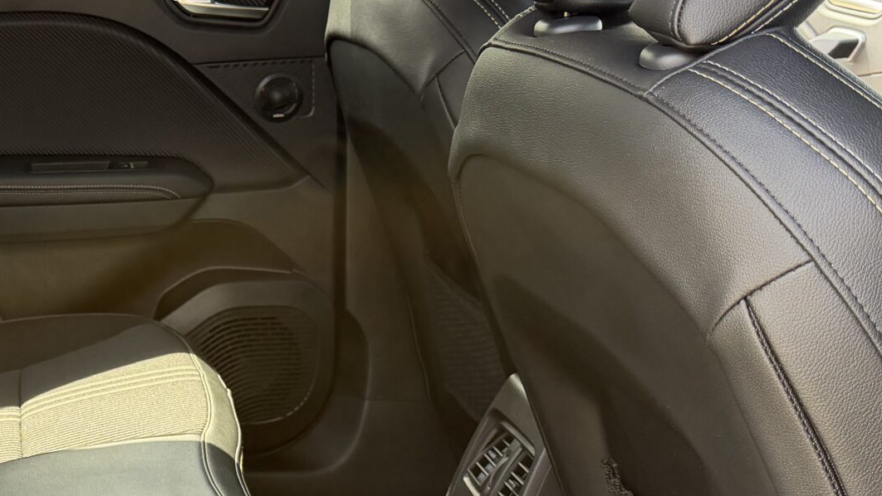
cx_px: 30
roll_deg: -2.0
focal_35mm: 63
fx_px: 1474
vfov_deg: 18.8
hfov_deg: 31.2
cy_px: 445
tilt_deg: -20.9
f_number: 1.78
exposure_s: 1/231
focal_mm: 6.76
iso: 200
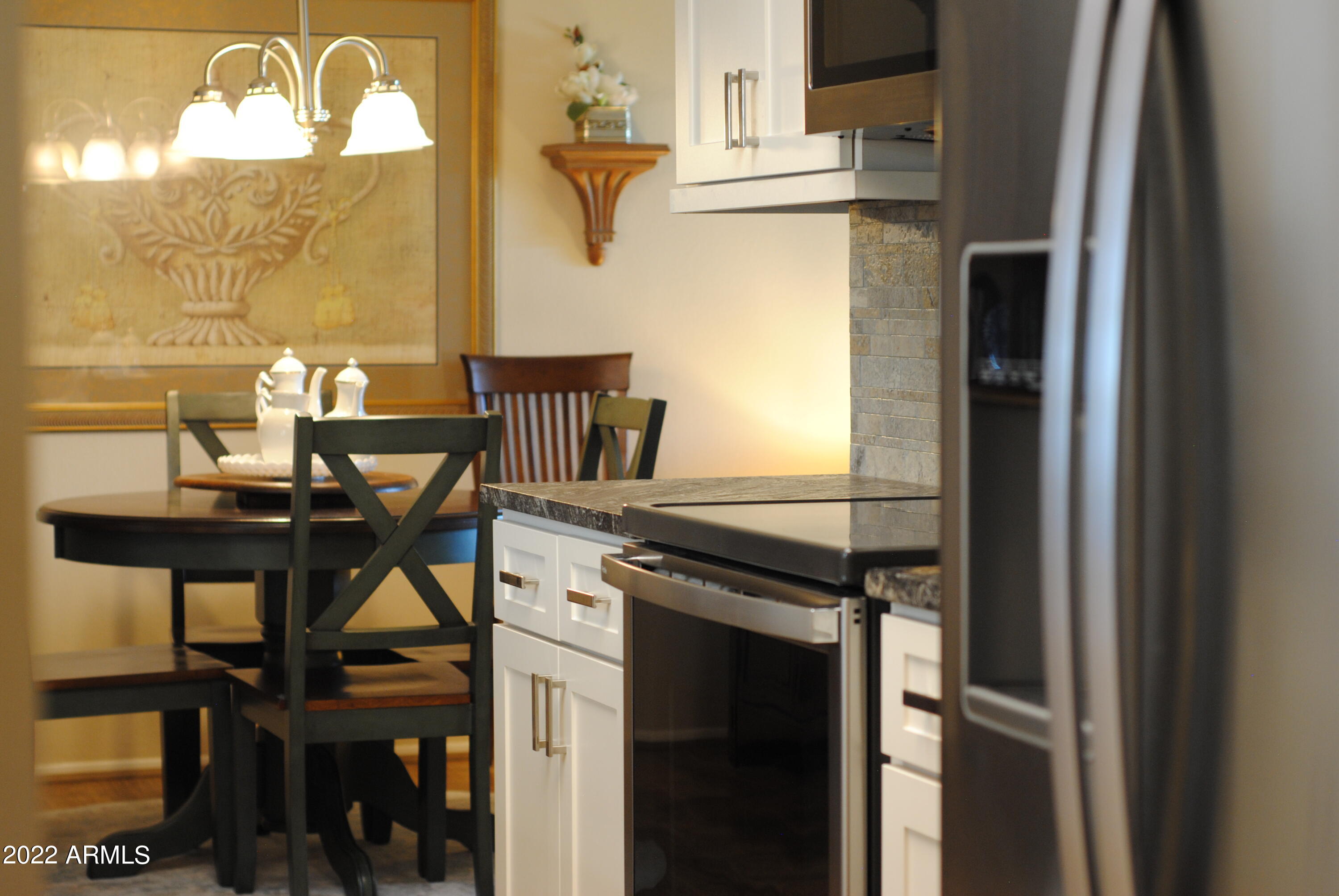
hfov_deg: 27.0
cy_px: 448
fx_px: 2793
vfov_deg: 18.2
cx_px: 670
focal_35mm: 75
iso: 320
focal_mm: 50
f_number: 2.8
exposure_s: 1/30
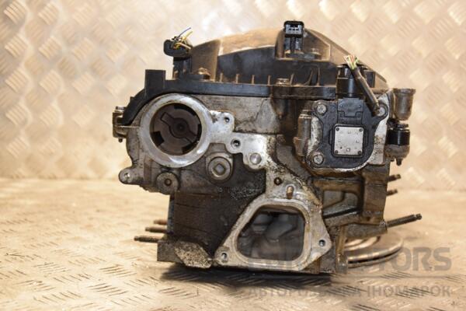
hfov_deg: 37.9
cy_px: 156
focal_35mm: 52
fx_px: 680
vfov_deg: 25.8
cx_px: 233
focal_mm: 35
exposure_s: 1/80
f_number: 5
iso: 800
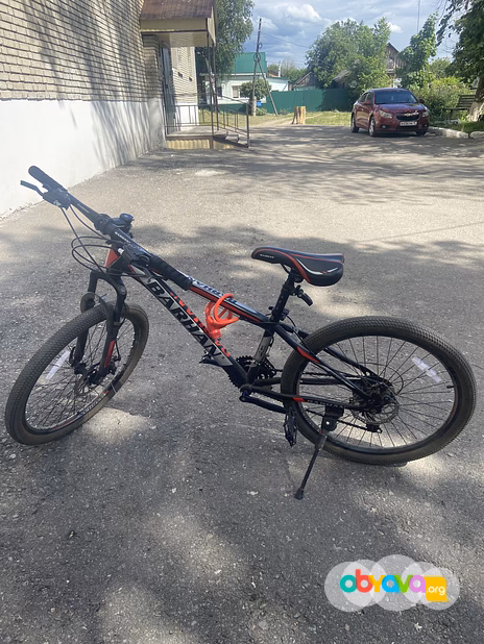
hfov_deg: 53.1
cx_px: 242
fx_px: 484
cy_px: 322
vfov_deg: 67.3
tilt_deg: -21.8
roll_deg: +3.6
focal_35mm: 26
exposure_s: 1/1218
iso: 32
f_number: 1.8
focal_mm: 4.25
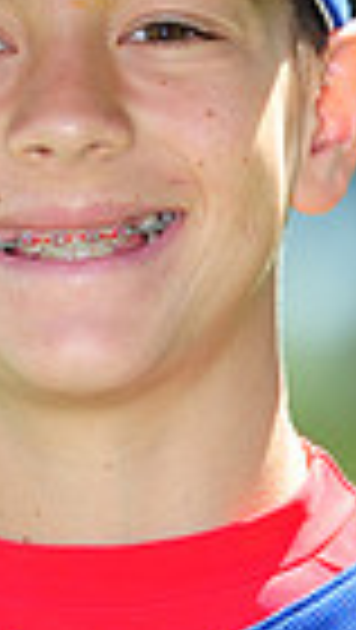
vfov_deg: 2.5
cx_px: 27
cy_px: 742
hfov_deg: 1.4
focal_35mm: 870
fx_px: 14565
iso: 200
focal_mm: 200
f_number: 4.5
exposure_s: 1/500
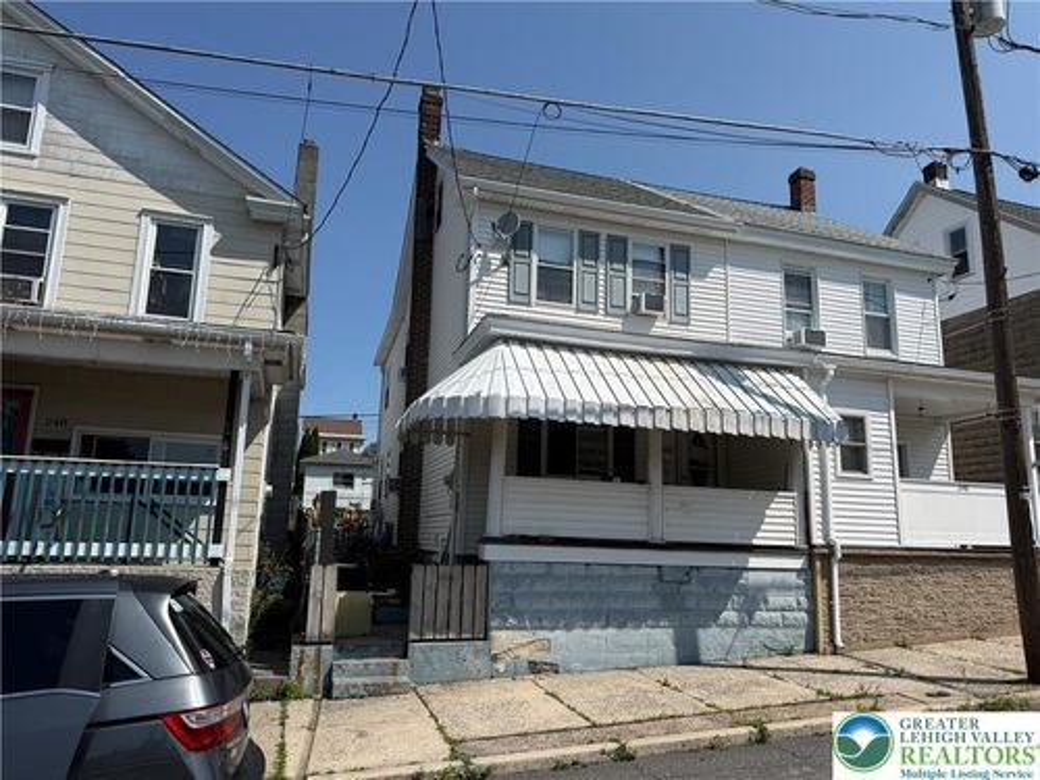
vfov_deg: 56.8
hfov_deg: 71.6
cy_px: 390
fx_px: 721
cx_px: 520
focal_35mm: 24
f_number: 1.78
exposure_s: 1/7353
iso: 80
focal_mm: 6.76
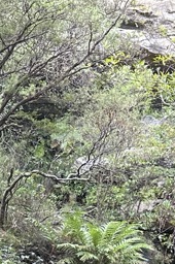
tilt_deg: -8.7
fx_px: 731
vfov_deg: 18.5
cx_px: 113
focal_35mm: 100
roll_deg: -2.4
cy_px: 377
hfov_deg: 13.6
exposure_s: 1/65
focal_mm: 6.86
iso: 250
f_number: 1.78
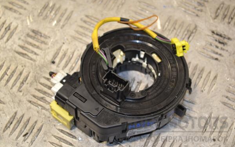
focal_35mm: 77
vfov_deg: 16.9
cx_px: 118
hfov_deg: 26.8
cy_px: 70
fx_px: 493
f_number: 5.6
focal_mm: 50
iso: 400
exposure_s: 1/80
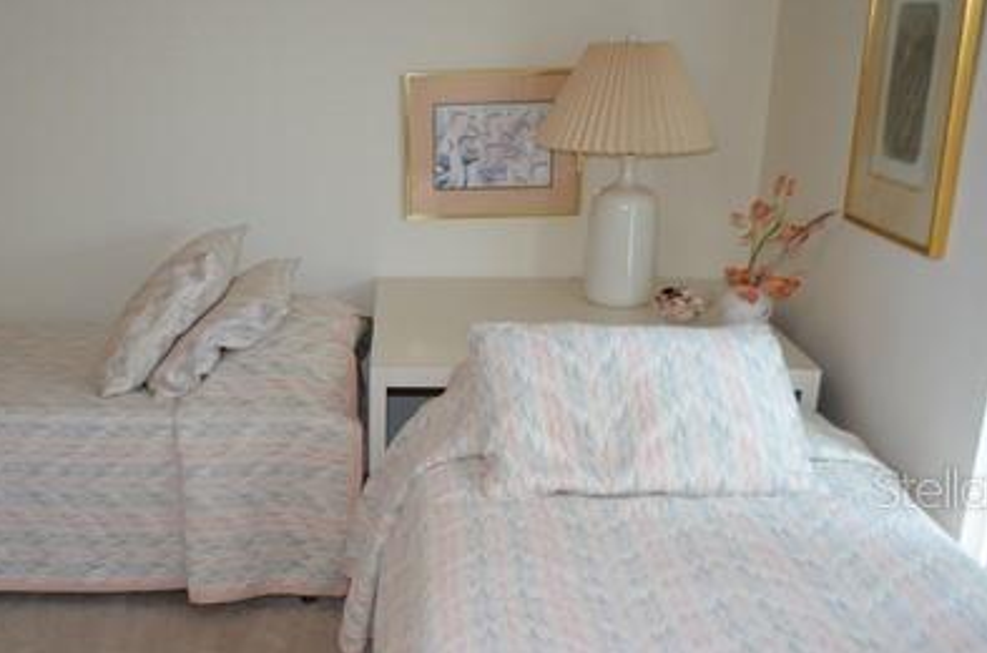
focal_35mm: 44
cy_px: 487
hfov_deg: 43.8
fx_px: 1203
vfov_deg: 29.9
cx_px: 306
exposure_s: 1/60
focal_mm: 18
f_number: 3.5
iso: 720
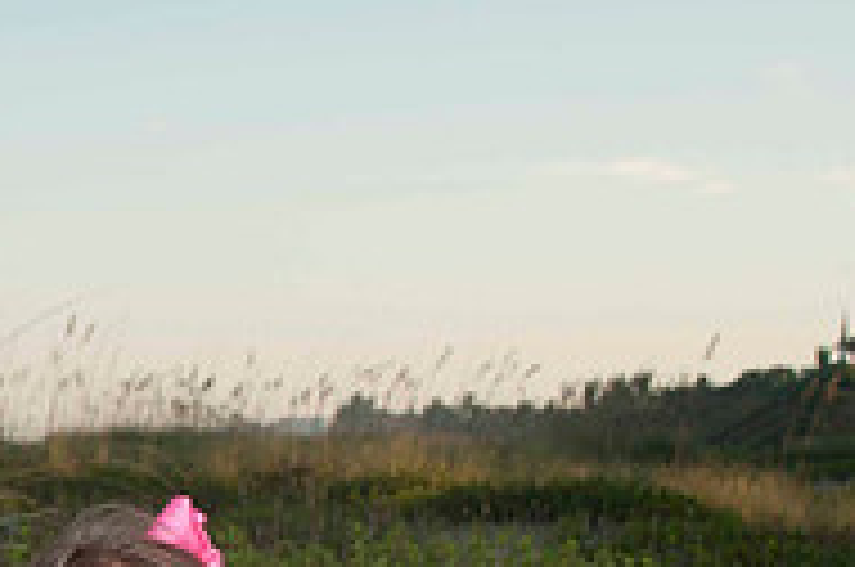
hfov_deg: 11.5
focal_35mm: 174
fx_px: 4125
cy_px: 718
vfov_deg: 7.8
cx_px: -292
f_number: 8
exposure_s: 1/160
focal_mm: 38
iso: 100
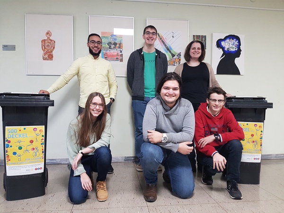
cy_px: 106
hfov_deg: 67.3
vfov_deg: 53.1
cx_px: 142
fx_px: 213
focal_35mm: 26
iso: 200
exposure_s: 1/25
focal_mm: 4.2
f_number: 1.7
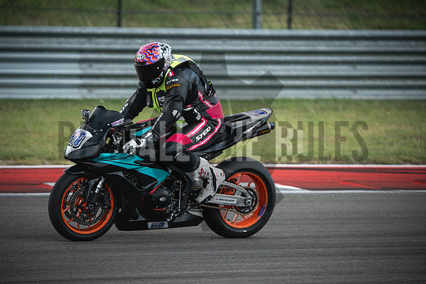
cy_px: 142
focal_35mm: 300
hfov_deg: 6.9
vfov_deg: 4.6
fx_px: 3551
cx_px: 213
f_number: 2
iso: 320
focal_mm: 200
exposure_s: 1/1600
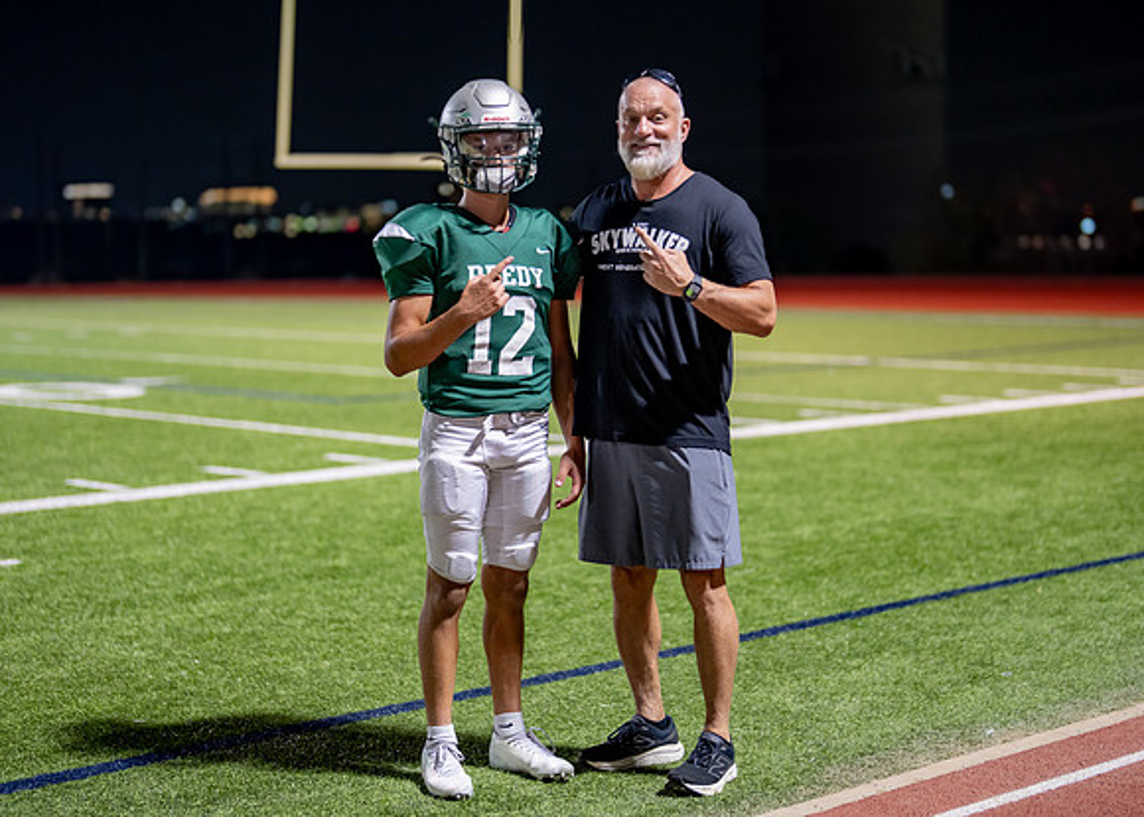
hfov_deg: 29.3
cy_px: 375
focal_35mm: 67
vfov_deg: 21.1
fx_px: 2191
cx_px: 596
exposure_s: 1/400
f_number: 1.2
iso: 640
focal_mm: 50
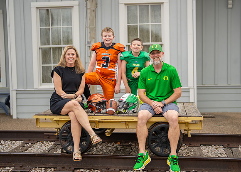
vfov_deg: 26.0
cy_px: 84
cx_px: 126
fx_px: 373
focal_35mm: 54
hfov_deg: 35.8
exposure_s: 1/2000
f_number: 1.2
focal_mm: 50
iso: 100
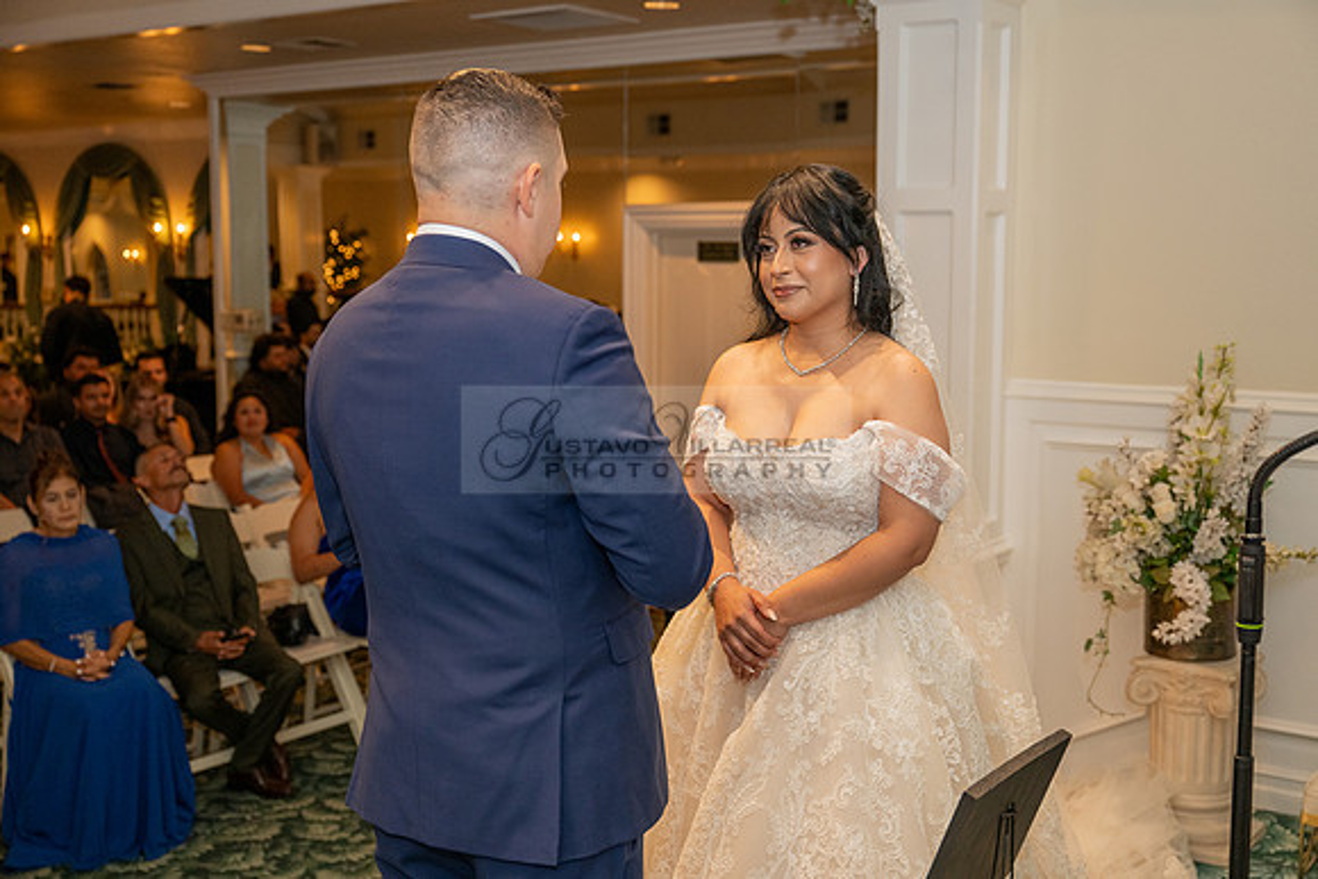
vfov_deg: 31.9
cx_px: 659
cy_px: 440
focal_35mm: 42
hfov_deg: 46.4
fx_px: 1538
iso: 1600
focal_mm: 42
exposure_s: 1/200
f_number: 3.5
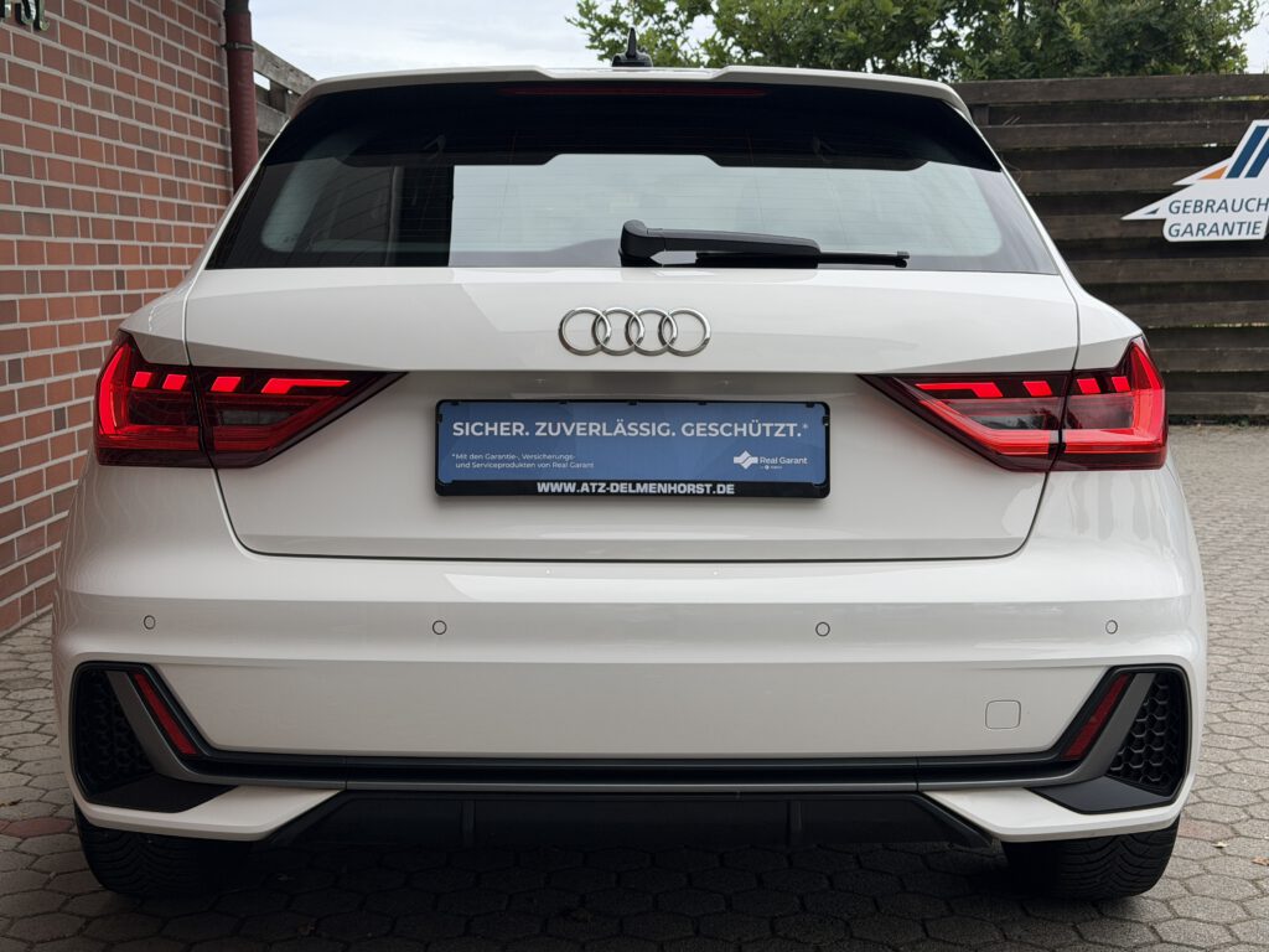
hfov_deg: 39.7
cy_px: 476
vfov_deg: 30.3
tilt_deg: -7.0
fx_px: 1760
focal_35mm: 48
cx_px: 634
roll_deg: +1.1
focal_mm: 6.76
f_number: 1.78
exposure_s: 1/1883
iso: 64
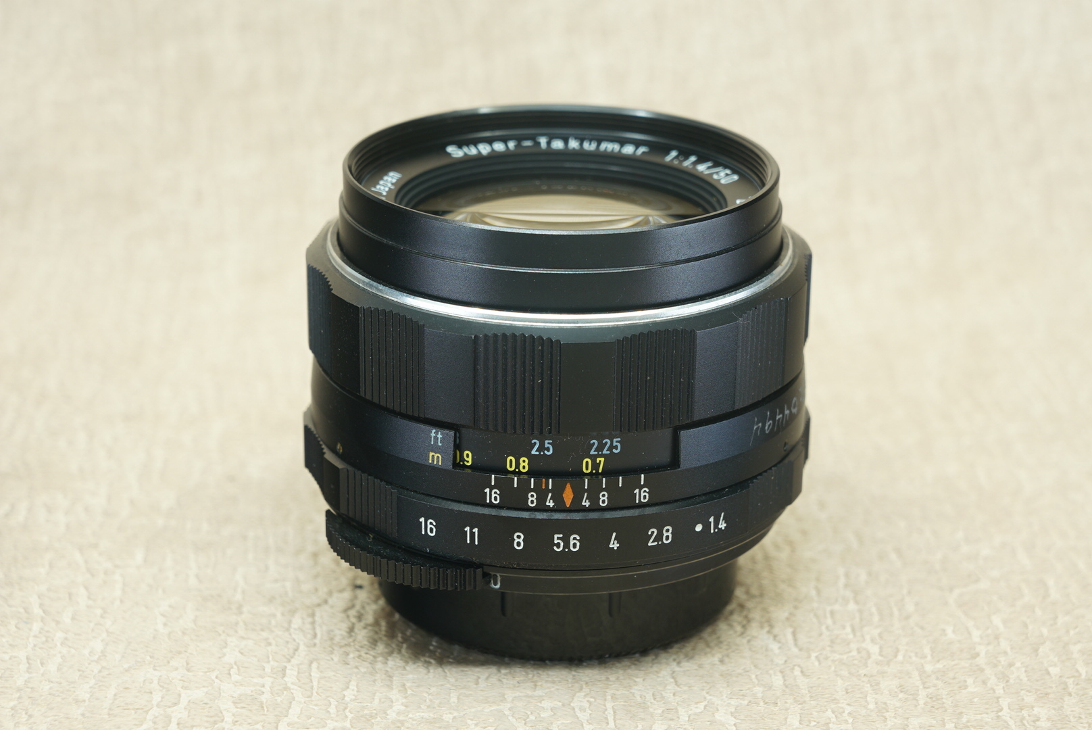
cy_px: 365
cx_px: 546
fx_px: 2489
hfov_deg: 24.7
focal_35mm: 82
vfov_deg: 16.7
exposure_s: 1.6
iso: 100
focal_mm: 55
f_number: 9
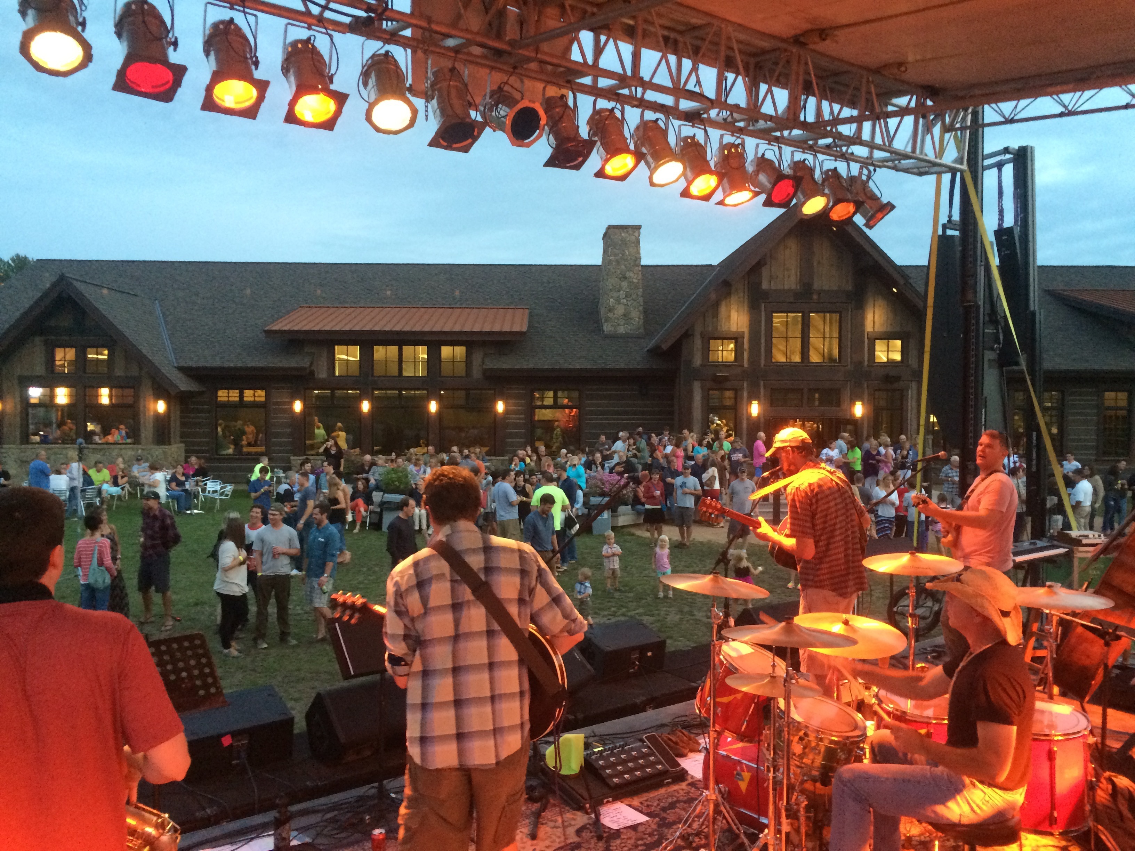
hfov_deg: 61.7
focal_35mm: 29
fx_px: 951
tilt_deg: -1.9
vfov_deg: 48.2
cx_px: 568
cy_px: 426
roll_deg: -0.2
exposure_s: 1/20
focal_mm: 4.15
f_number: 2.2
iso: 250
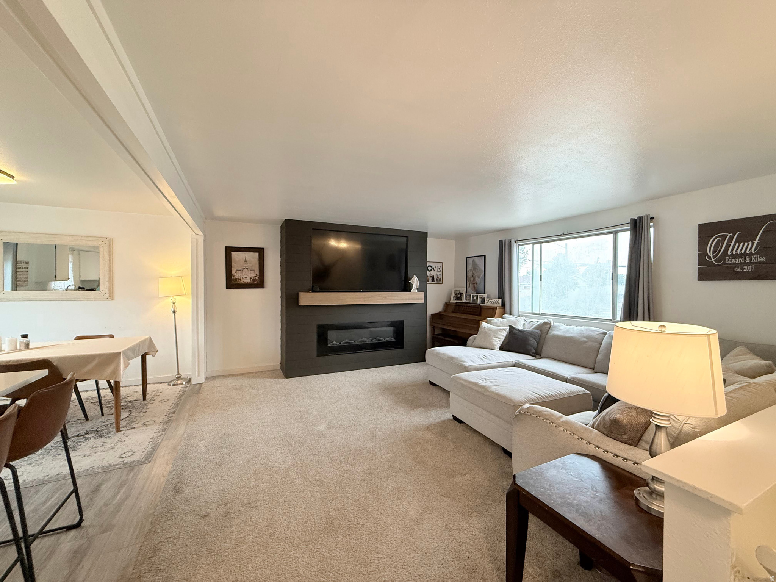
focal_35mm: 14
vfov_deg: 85.7
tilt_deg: -0.8
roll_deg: -0.4
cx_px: 388
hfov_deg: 102.1
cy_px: 291
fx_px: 314
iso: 320
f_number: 2.2
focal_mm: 2.22
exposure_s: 1/120
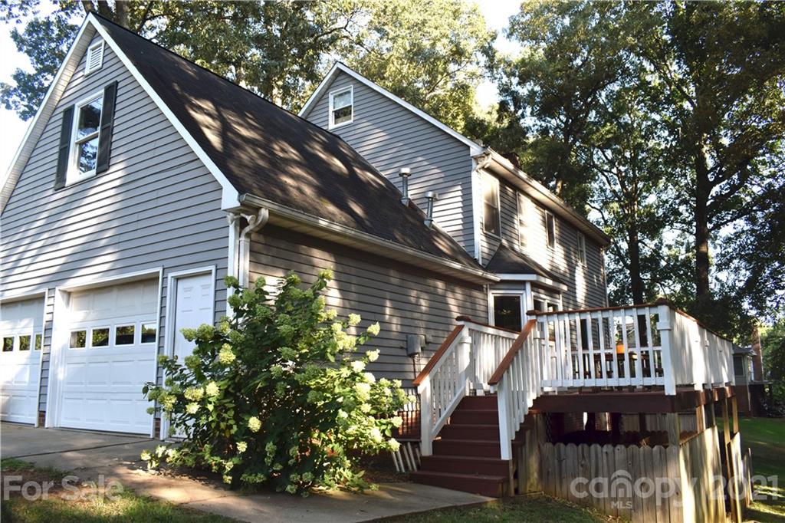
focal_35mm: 27
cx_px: 392
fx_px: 589
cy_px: 262
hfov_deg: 67.4
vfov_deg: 47.9
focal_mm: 18
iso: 400
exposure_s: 1/200
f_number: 7.1
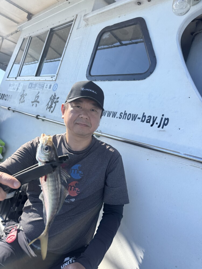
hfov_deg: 56.8
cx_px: 101
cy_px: 134
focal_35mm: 24
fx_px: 187
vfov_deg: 71.6
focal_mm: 6.76
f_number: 1.78
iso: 80
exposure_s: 1/1980
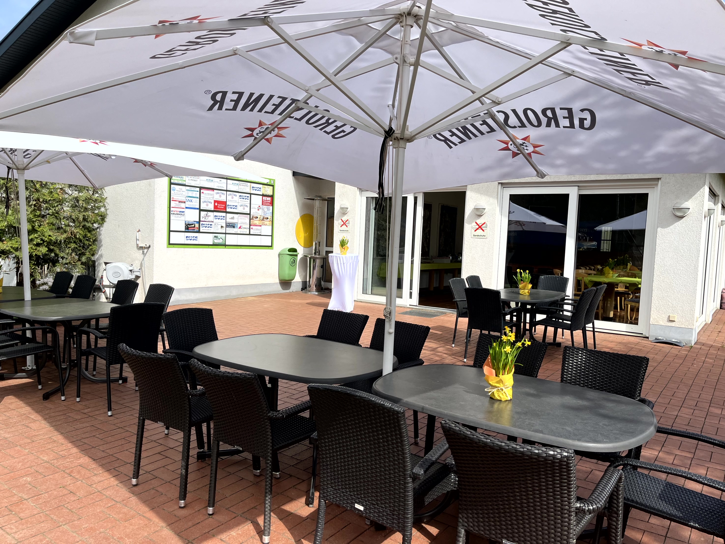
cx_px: 362
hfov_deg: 67.3
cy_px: 272
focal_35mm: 26
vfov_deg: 53.1
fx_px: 545
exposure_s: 1/2899
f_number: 1.6
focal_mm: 5.1
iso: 50
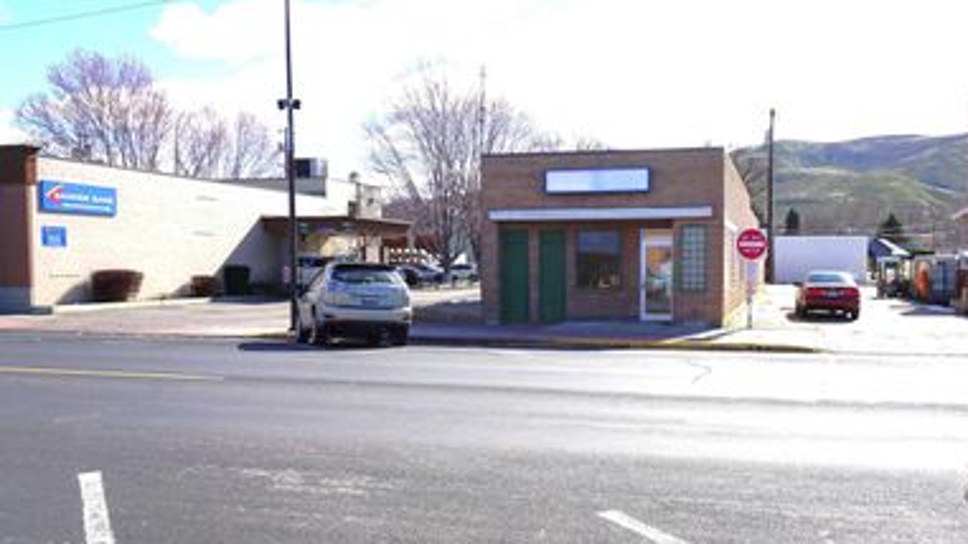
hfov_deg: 58.9
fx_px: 847
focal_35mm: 33
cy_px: 322
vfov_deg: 35.5
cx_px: 595
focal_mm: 16
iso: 100
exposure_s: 1/200
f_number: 11
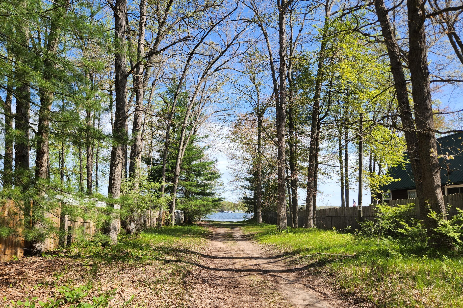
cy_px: 186
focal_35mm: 26
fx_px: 334
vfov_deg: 49.2
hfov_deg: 69.4
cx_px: 230
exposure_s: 1/728
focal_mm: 5.4
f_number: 1.8
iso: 20
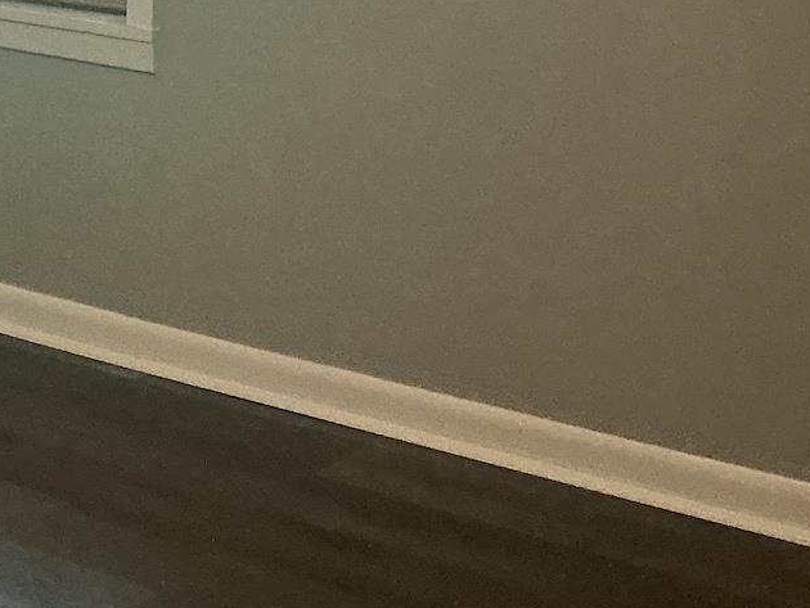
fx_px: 2130
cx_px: -387
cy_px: -127
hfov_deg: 19.0
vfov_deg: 15.6
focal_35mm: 91
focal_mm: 3
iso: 160
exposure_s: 1/60
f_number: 1.8
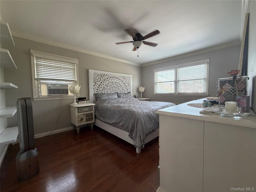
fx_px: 104
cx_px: 128
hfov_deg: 102.1
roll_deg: +1.2
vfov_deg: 85.7
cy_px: 96
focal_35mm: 14
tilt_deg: -2.1
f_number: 2.2
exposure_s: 1/93
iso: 320
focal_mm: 2.22
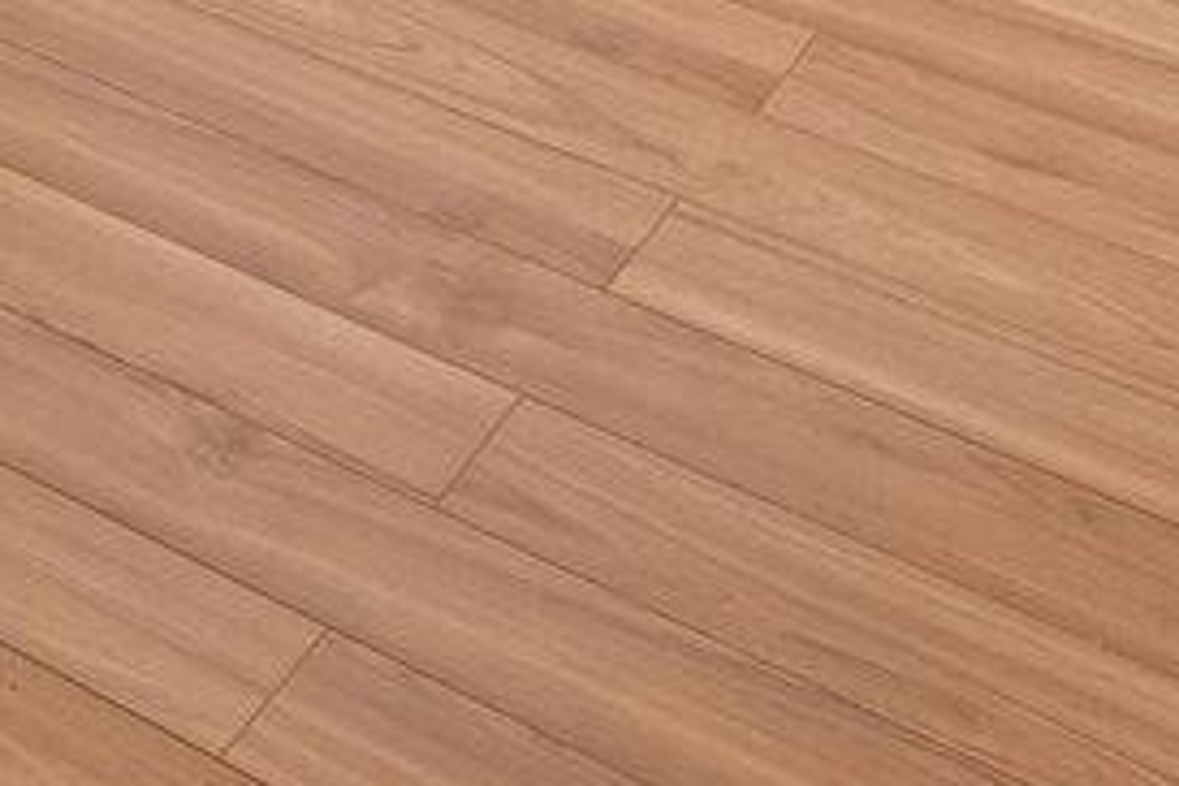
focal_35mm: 105
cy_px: -1889
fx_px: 3438
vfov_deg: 9.1
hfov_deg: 16.8
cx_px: -803
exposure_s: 1/13
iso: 400
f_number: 8
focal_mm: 14
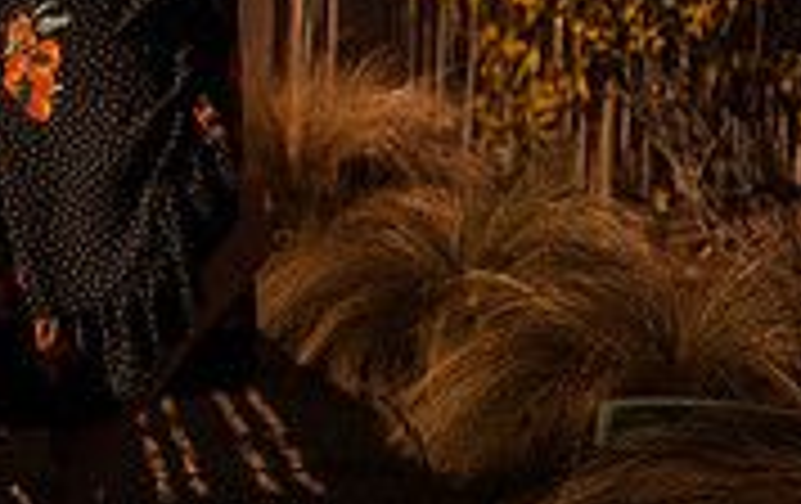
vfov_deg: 11.0
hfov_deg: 16.5
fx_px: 2537
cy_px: -169
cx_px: -374
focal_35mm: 116
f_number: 1.8
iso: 50
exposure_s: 1/8000
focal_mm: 35
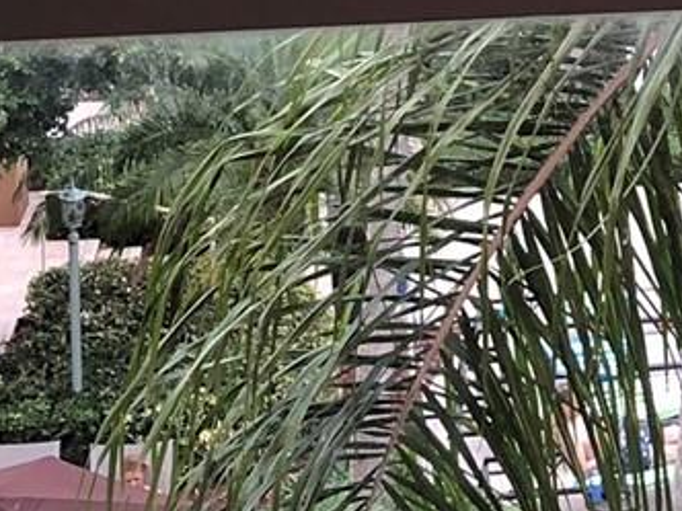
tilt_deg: -7.3
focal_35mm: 135
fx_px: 2660
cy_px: -421
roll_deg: +1.3
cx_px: 703
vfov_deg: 10.3
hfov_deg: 14.4
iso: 20
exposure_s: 1/30
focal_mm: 4
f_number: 1.8
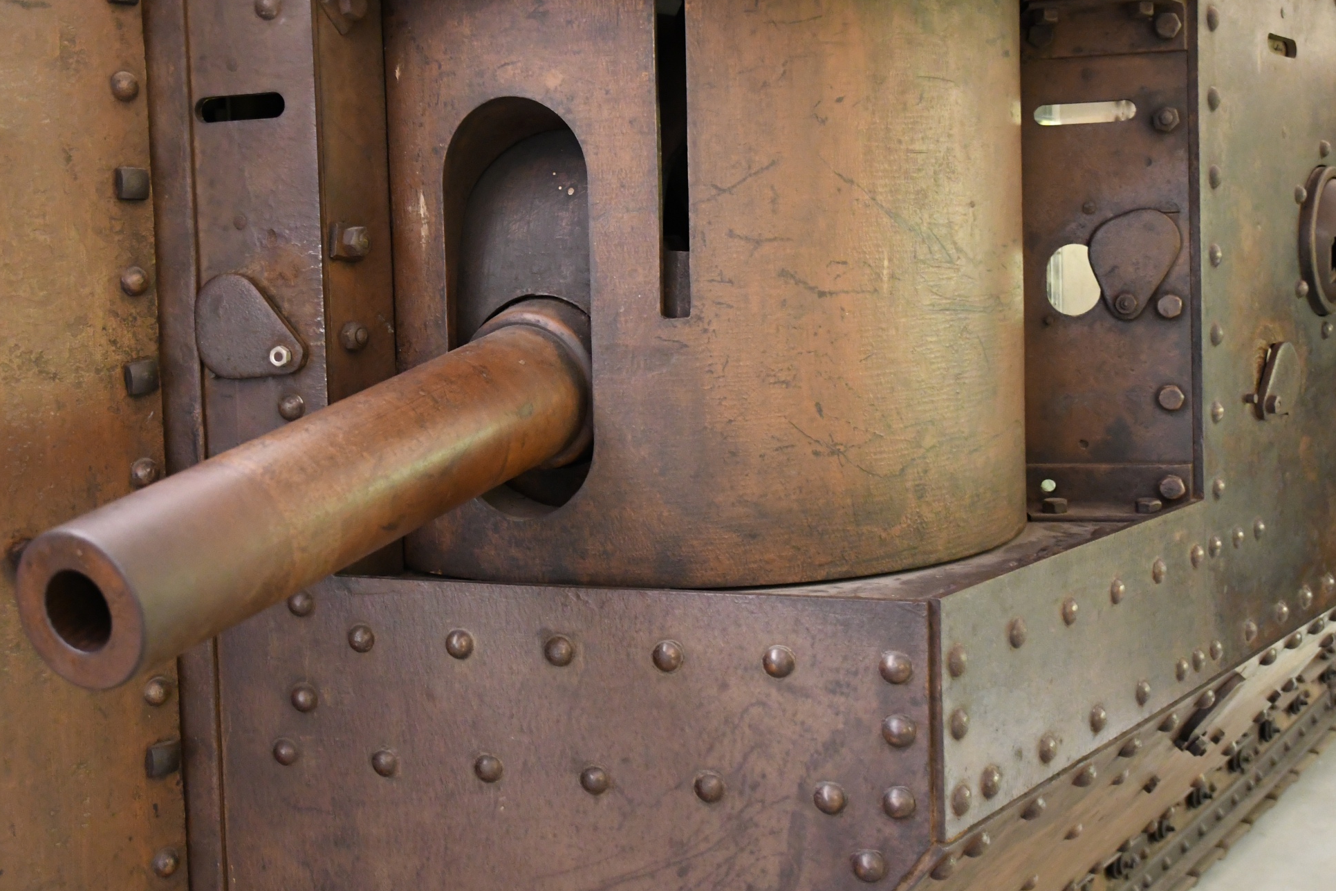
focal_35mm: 41
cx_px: 624
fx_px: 1521
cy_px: 357
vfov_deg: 32.5
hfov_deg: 47.4
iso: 4000
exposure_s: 1/8
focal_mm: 22
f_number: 2.8
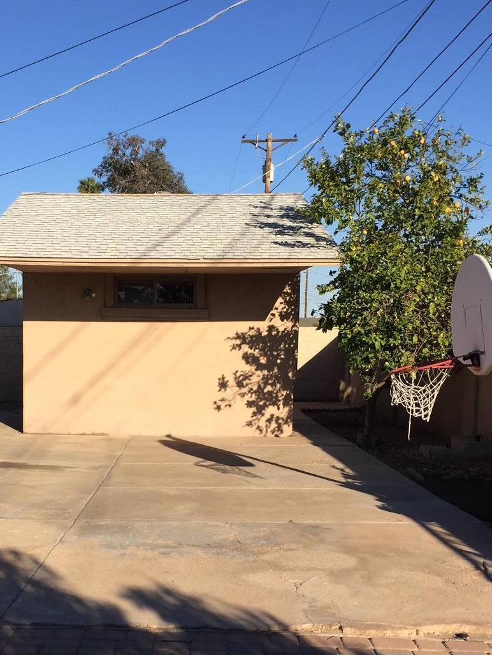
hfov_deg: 31.1
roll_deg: +0.0
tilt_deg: -5.9
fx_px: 872
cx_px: 140
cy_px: 440
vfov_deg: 40.7
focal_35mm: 46
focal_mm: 4.15
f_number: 2.2
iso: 32
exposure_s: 1/1883
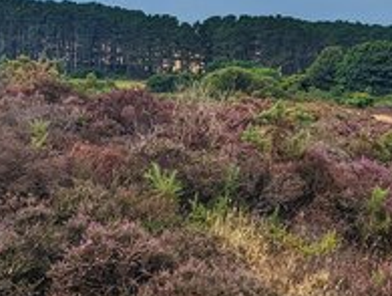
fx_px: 749
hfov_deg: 29.1
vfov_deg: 21.7
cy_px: 15
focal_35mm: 66
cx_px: 263
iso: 55
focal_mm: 6.81
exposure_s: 1/1664
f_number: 1.85
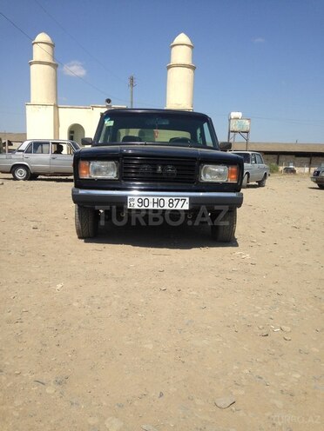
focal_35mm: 33
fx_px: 412
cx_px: 162
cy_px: 216
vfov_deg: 55.4
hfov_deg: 42.9
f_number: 2.4
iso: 50
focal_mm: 4.12
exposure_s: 1/2169
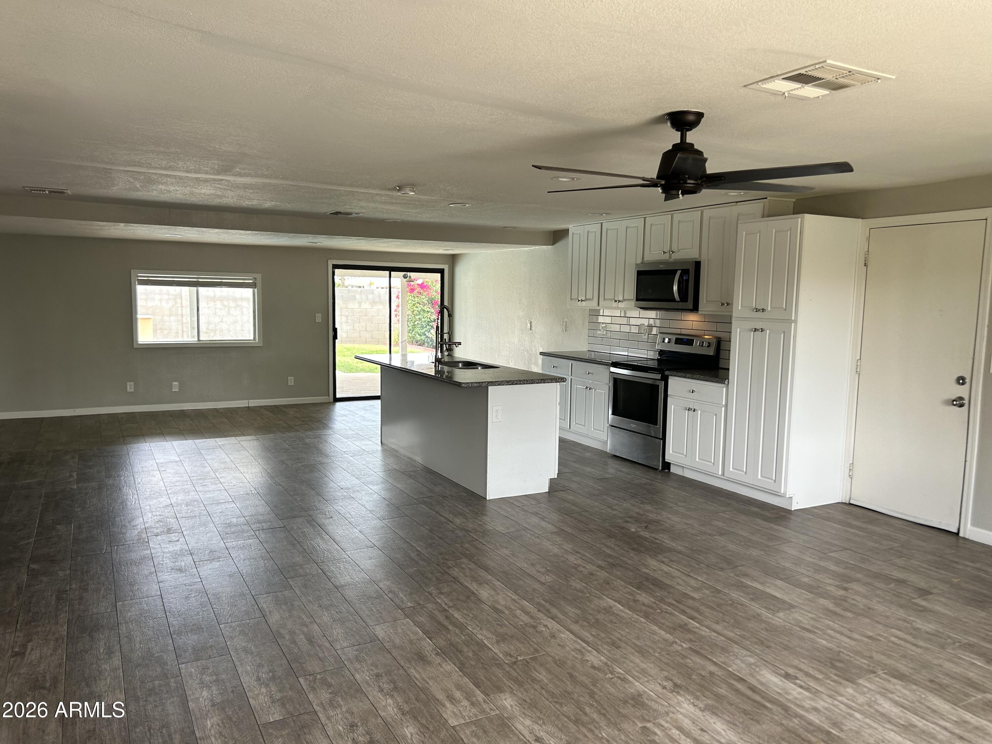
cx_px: 496
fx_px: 745
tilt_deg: -4.9
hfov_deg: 67.3
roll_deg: -0.7
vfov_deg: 53.1
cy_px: 372
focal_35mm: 26
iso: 64
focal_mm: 5.7
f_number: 1.5
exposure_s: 1/160
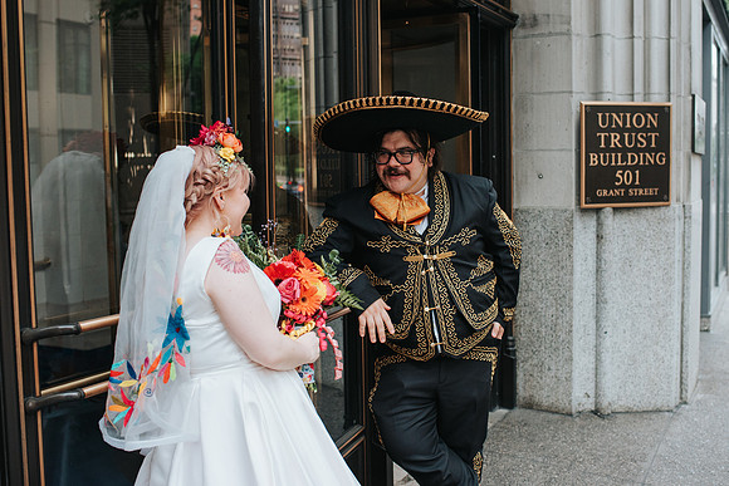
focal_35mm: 38
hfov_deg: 50.2
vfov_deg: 34.7
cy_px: 225
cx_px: 391
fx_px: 778
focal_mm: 35
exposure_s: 1/1250
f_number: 3.5
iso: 1000
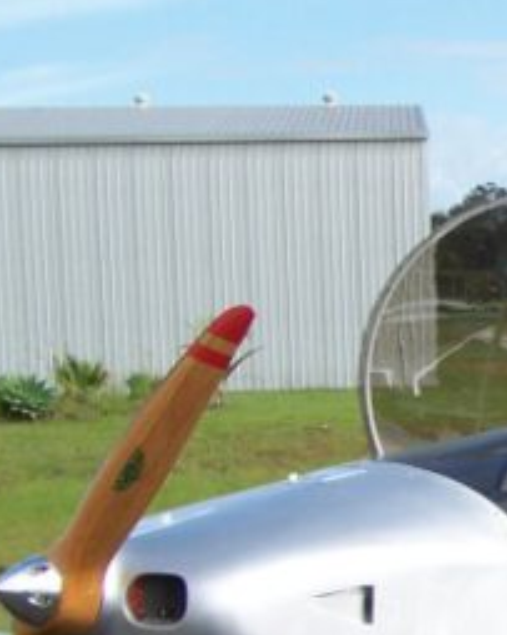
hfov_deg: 12.6
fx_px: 2102
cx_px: 887
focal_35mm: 112
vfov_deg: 17.0
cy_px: 540
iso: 80
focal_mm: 6.3
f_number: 4
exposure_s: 1/640
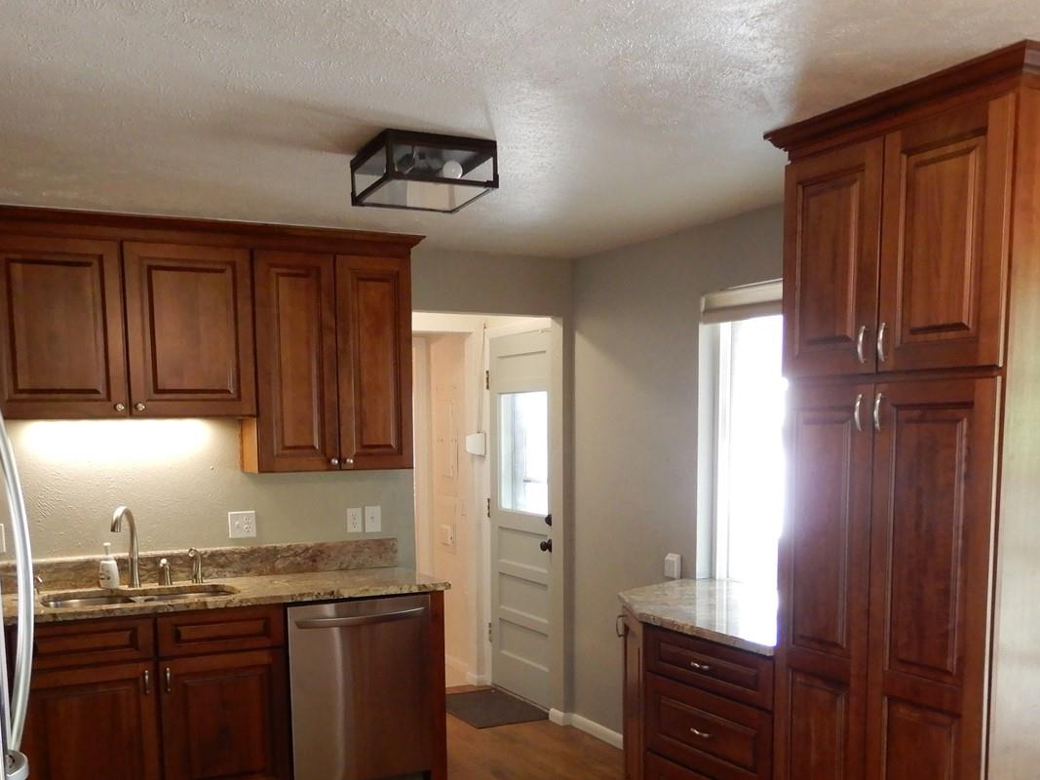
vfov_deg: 38.8
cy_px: 570
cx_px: 522
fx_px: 1081
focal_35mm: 36
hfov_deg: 51.4
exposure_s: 1/30
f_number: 3.4
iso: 400
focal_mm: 4.3
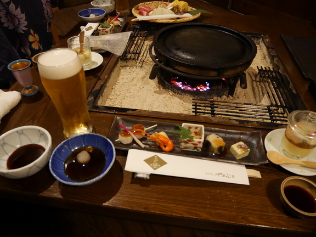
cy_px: 119
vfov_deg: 54.9
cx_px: 157
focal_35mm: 25
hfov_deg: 69.4
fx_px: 228
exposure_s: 1/25
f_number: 3.5
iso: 3200
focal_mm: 12
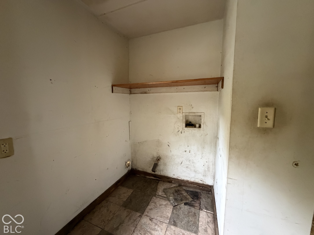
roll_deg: +0.8
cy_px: 118
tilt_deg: -6.1
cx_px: 157
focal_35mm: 14
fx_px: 127
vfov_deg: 85.7
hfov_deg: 102.1
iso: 1000
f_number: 2.2
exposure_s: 1/60
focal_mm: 2.22
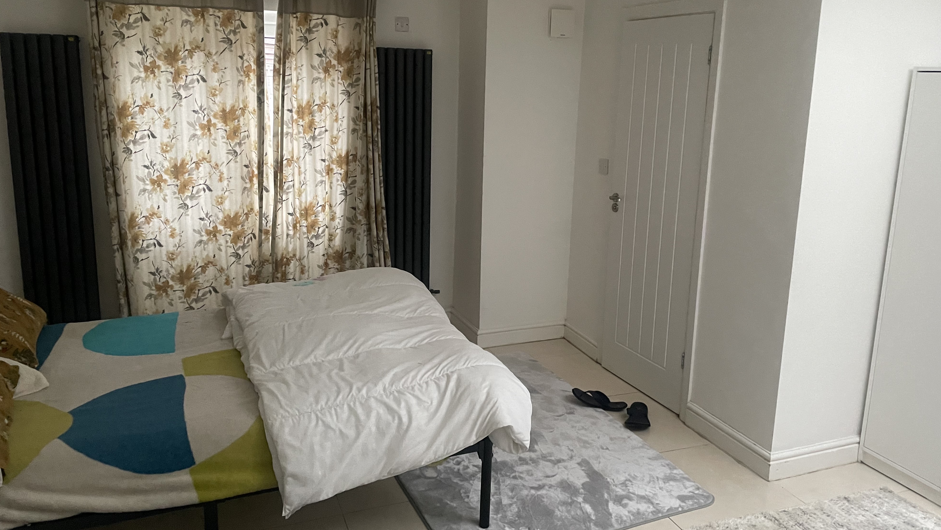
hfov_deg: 66.1
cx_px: 471
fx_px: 724
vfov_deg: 40.1
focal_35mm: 29
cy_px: 234
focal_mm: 4.2
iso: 500
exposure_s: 1/40
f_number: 1.6
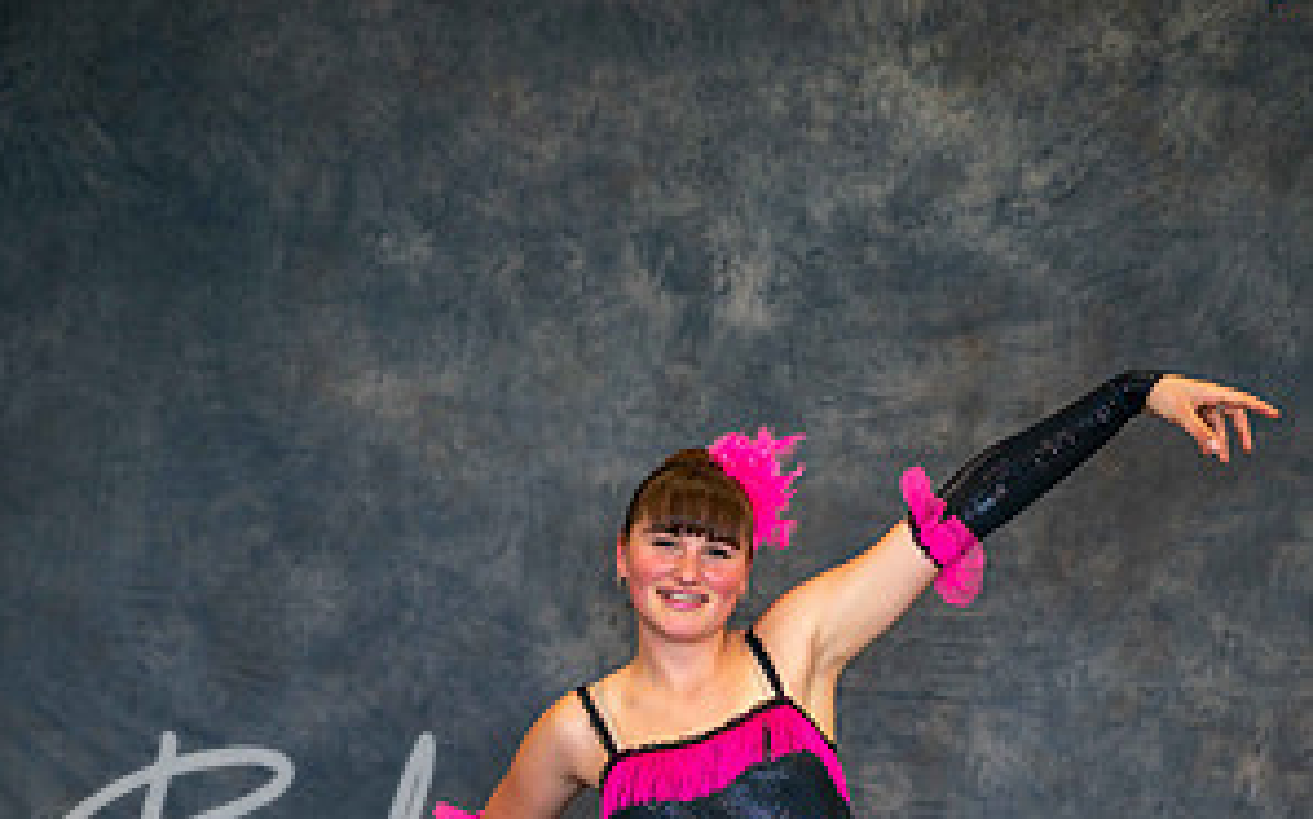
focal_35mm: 131
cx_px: 656
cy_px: 942
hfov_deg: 16.0
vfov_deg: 9.9
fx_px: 4686
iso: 320
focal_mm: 85
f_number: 1.6
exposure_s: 1/250
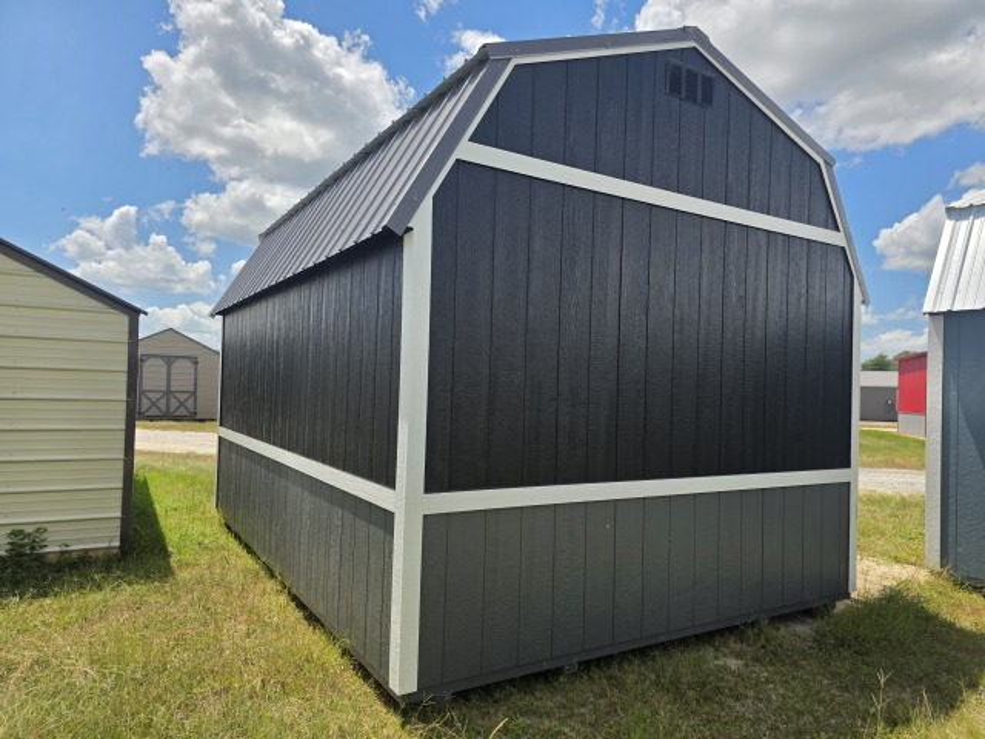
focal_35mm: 23
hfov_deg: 73.9
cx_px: 492
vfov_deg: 58.9
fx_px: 654
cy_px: 370
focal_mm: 6.3
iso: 80
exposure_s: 1/5608
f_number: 1.7
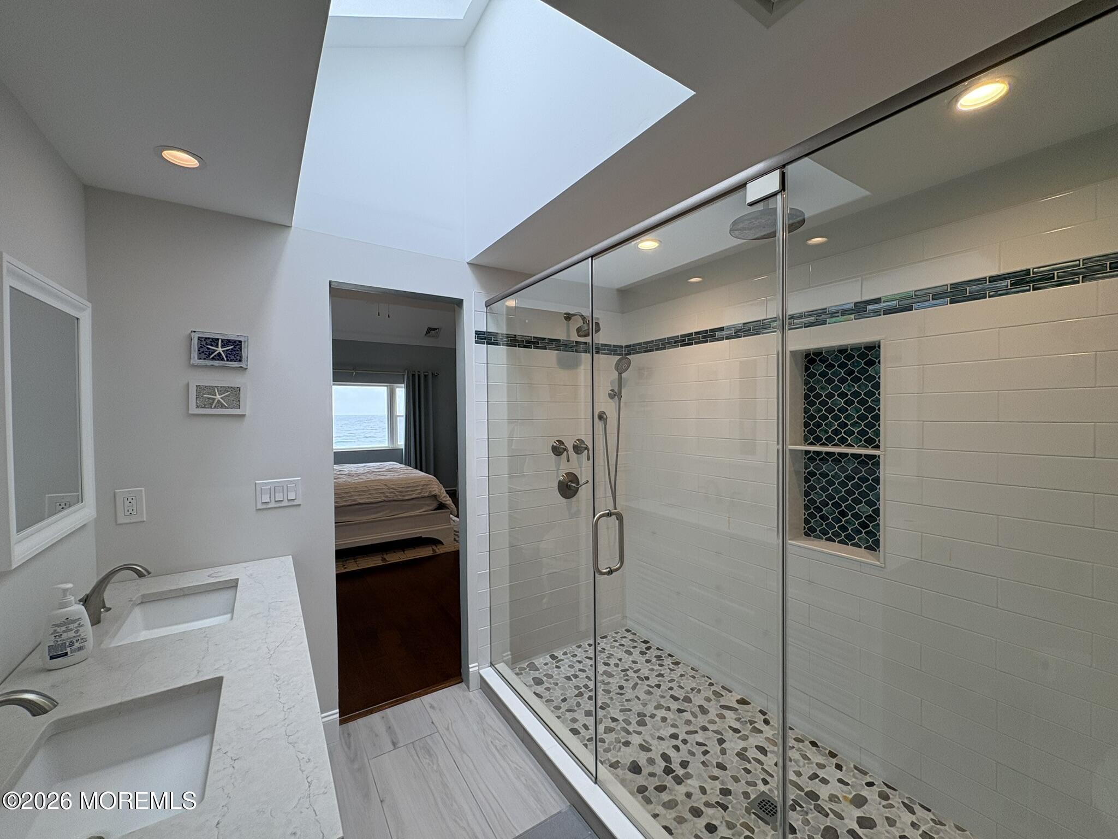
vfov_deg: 85.7
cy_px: 420
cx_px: 559
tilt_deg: -0.7
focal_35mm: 14
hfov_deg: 102.1
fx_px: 452
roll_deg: +1.3
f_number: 2.2
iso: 80
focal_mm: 2.22
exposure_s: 1/126
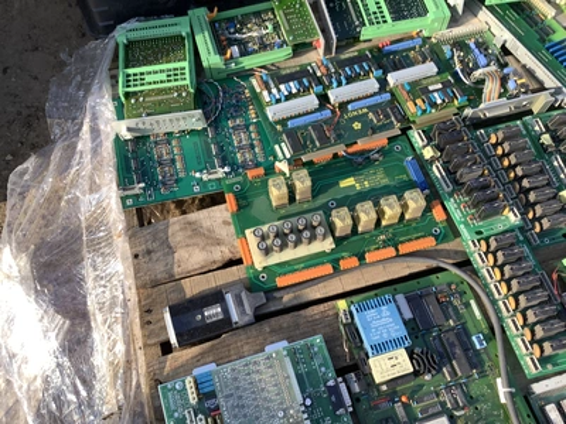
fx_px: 507
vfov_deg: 45.4
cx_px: 283
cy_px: 212
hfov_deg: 58.4
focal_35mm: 31
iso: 25
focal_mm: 3.3
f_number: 2.4
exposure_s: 1/372
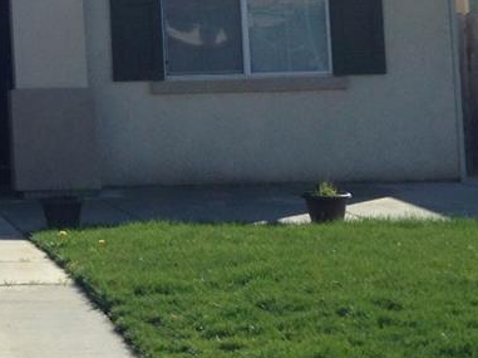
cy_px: 1
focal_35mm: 130
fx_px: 1793
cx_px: -291
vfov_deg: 11.3
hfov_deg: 14.0
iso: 50
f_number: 2.4
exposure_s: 1/1466
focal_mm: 4.12
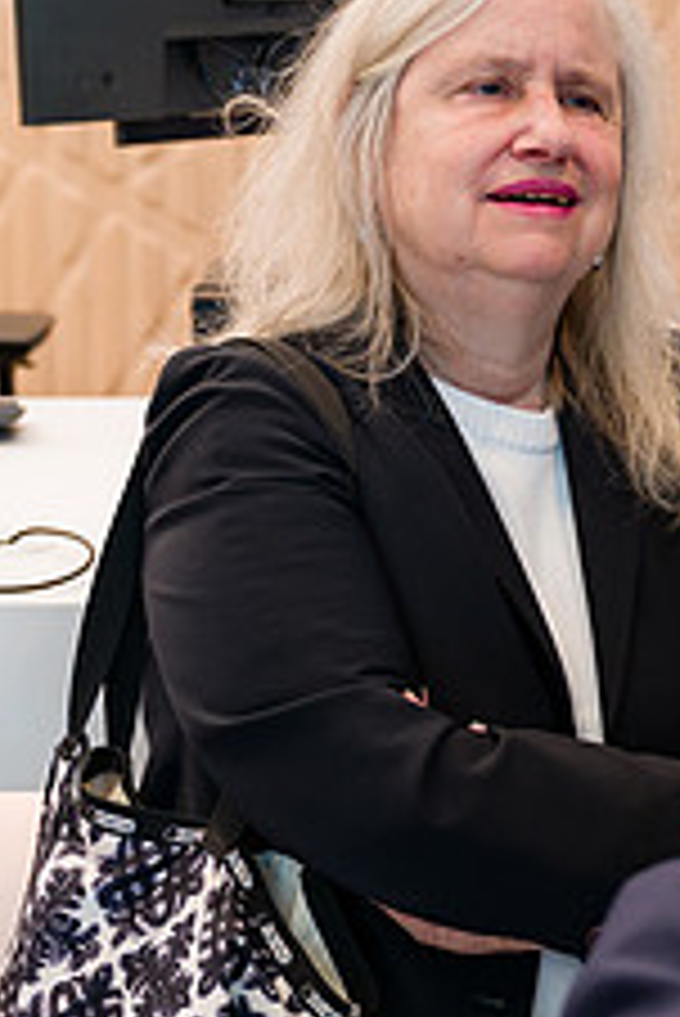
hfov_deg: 12.1
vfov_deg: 18.0
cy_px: 308
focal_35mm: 113
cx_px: 452
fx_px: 3197
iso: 500
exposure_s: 1/200
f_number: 3.2
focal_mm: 43
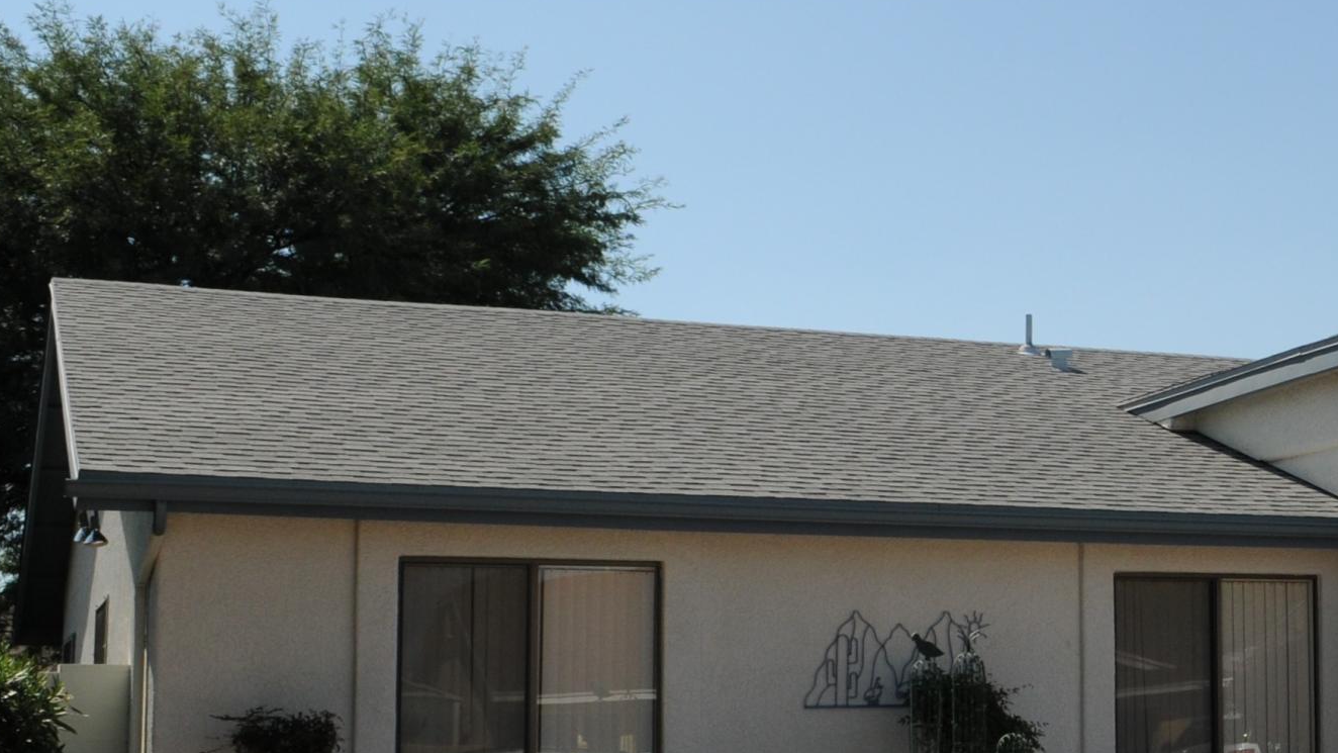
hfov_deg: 30.3
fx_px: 2271
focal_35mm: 64
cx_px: 1375
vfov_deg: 18.8
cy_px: 411
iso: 320
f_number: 8
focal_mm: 18
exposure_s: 1/1000
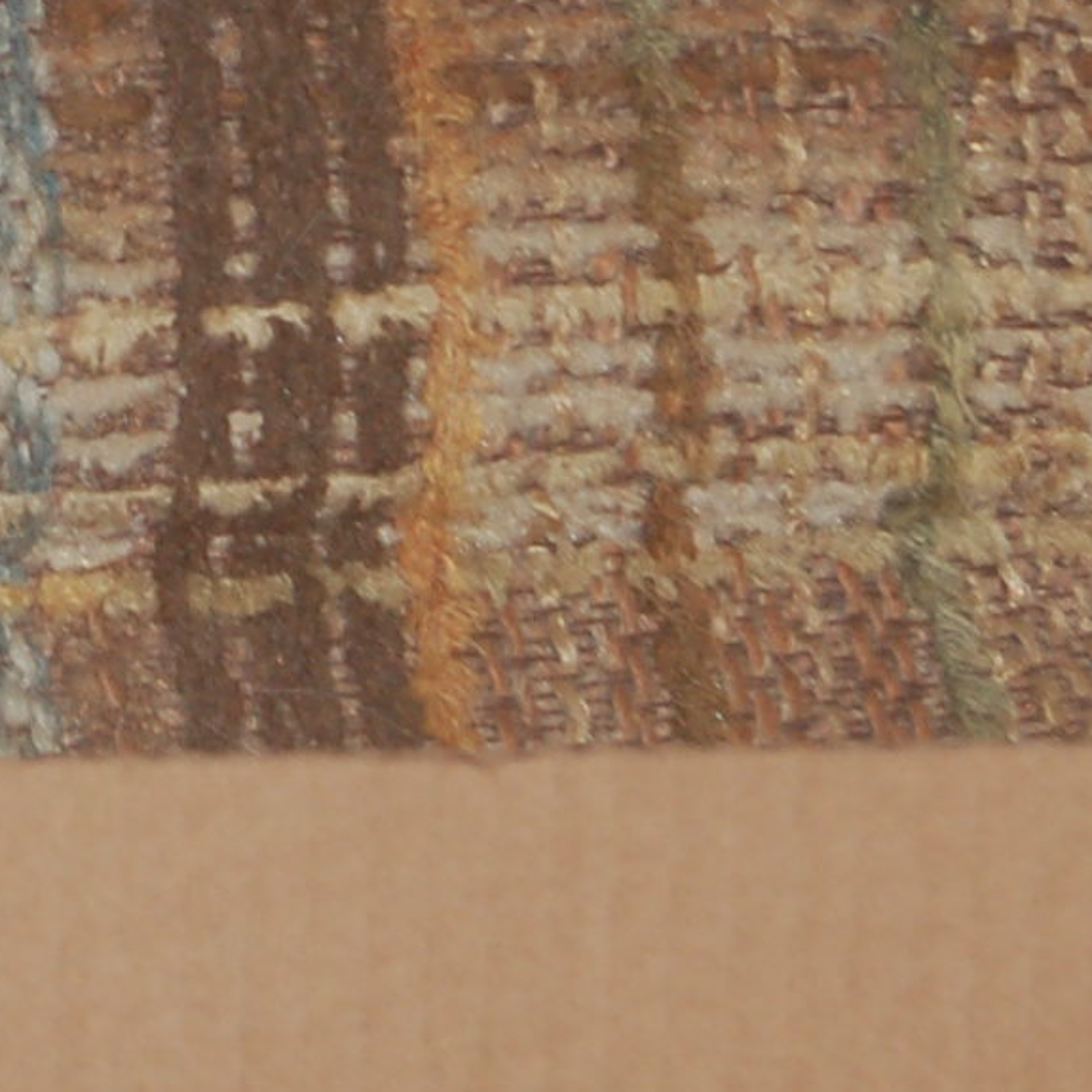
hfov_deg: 4.8
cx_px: -363
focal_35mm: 366
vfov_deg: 4.8
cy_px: -496
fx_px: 13071
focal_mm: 55
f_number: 5.6
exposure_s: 1/60
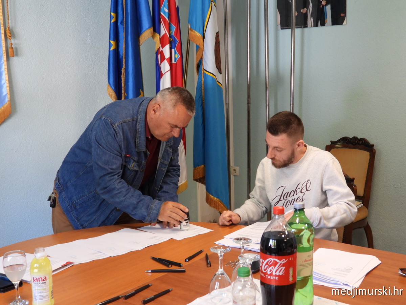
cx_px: 203
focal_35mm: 47
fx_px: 551
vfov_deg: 30.9
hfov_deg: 40.4
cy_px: 152
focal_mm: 8.5
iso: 280
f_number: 3.2
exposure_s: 1/30
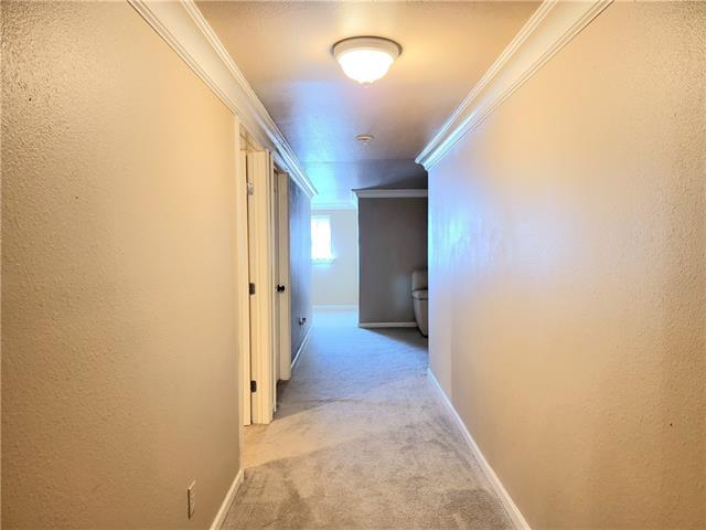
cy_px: 265
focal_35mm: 24
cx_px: 353
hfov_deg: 71.6
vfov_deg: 56.8
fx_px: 489
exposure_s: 1/40
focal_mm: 6.7
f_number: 1.8
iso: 320
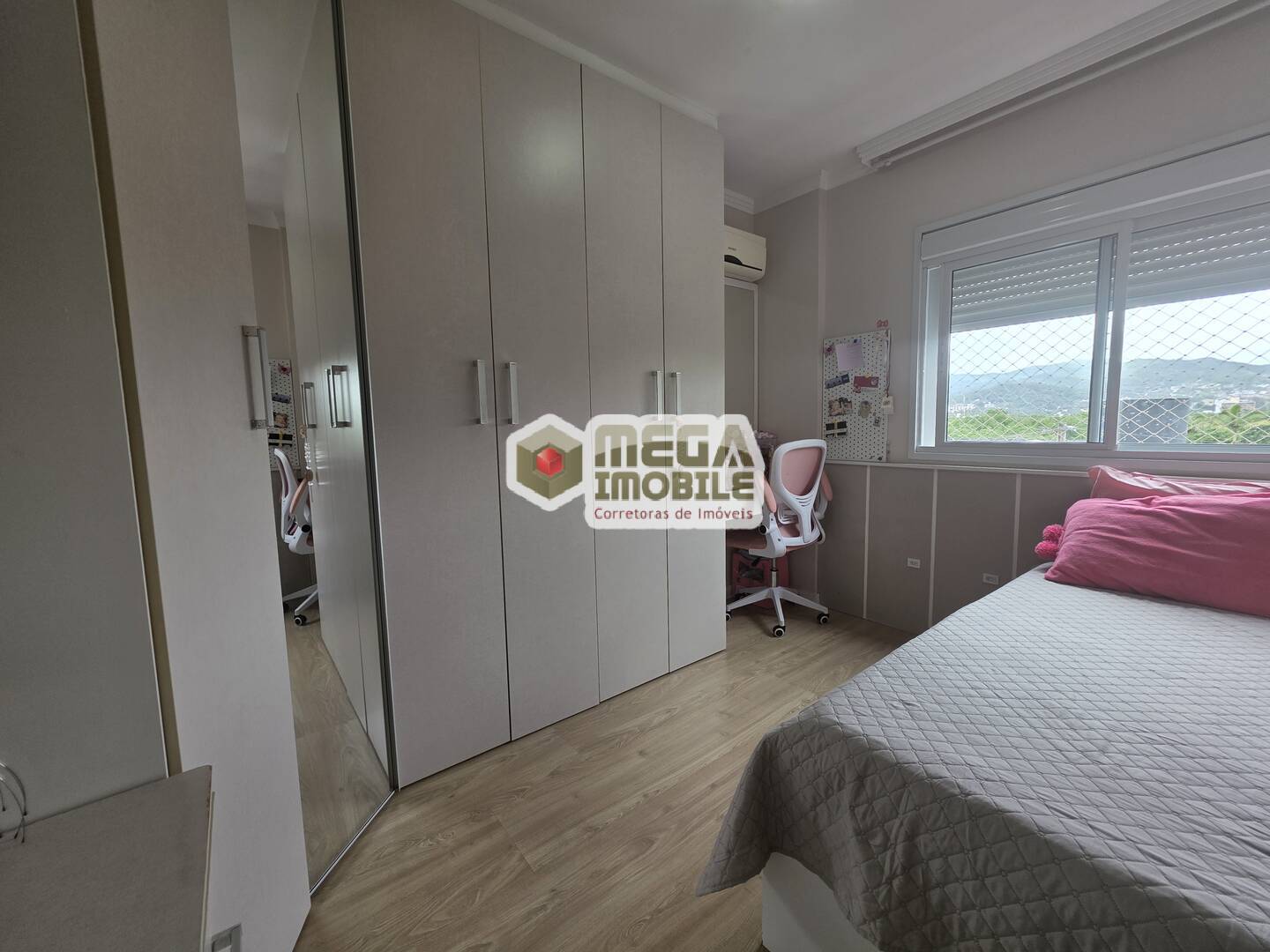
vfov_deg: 89.9
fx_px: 477
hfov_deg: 106.2
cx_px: 635
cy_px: 476
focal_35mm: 13
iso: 32
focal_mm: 2.2
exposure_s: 1/120
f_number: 1.9
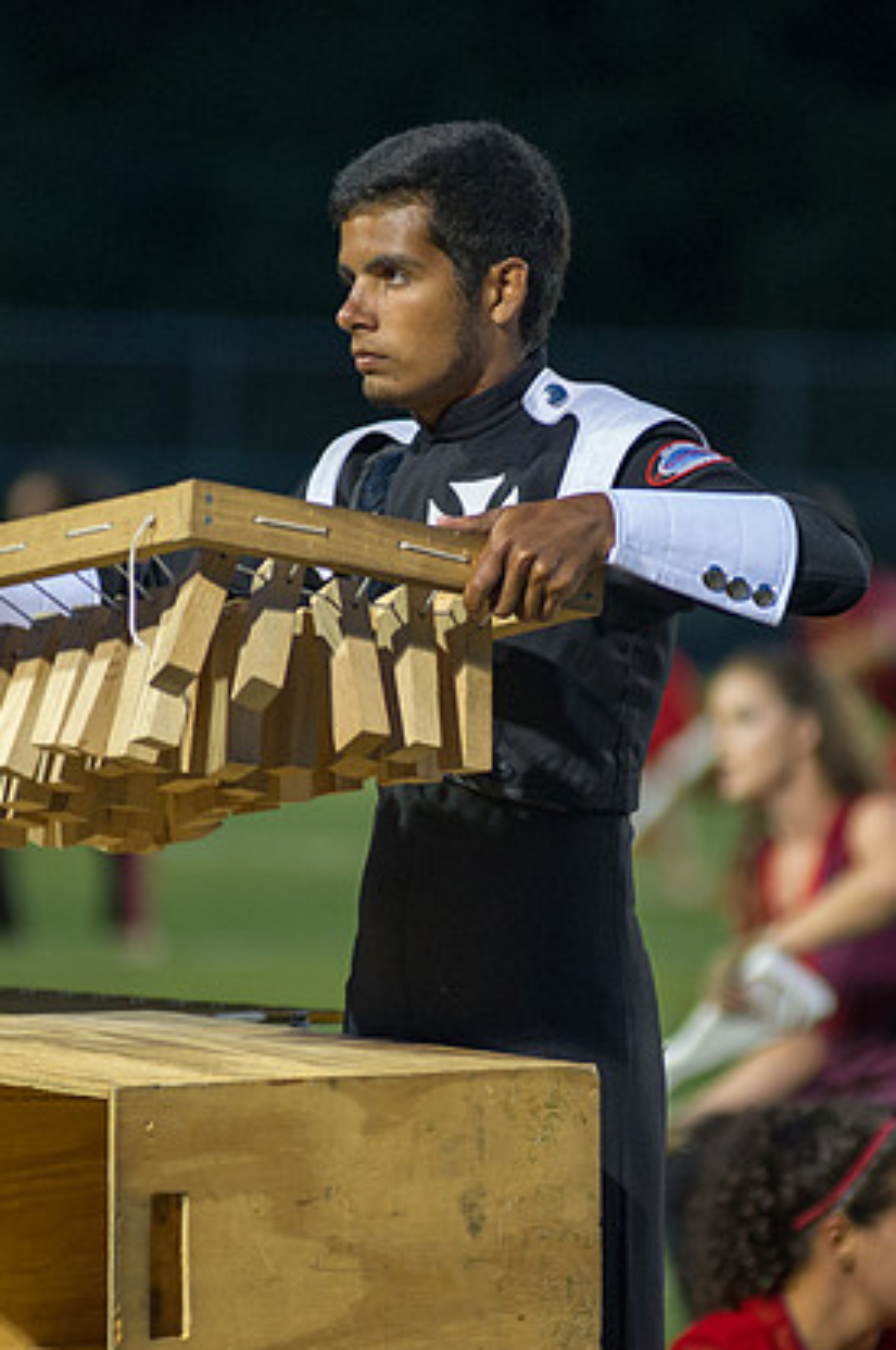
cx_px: 504
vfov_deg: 5.5
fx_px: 14109
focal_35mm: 377
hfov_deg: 3.6
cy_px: 727
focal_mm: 200
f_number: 2.8
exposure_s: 1/160
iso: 2200
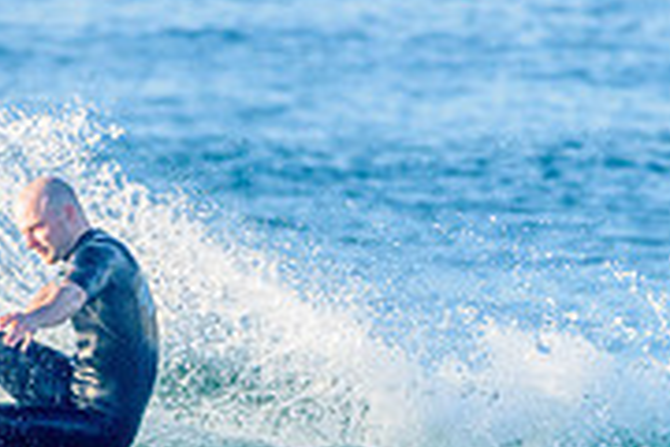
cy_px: 549
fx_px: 29906
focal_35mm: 1607
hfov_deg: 1.3
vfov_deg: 0.9
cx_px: -7
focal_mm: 500
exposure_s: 1/2000
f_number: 5.6
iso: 800
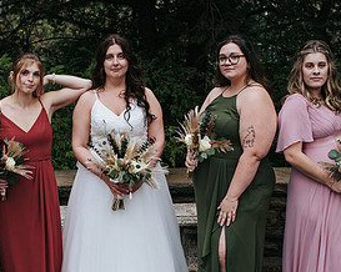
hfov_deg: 23.8
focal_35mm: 80
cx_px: 113
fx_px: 807
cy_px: 206
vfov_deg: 19.0
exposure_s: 1/400
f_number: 3.2
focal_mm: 35
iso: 800
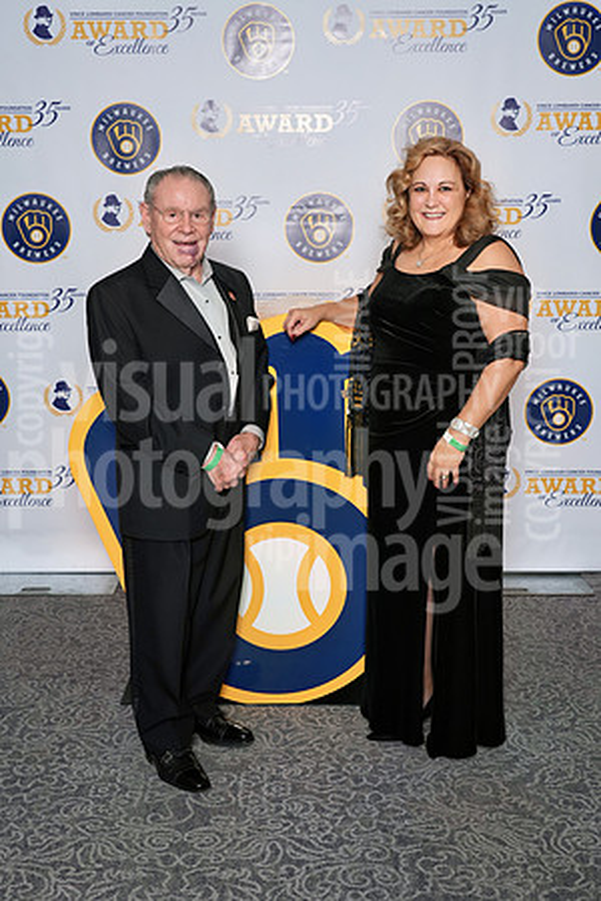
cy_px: 450
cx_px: 300
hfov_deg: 29.9
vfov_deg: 43.6
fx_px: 1127
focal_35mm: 45
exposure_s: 1/125
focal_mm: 45
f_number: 8
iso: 400
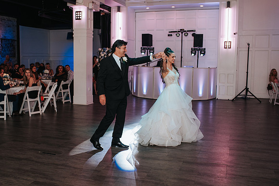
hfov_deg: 48.4
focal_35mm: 40
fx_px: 310
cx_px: 121
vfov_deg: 33.5
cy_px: 93
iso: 1000
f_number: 2.8
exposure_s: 1/200
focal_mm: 35
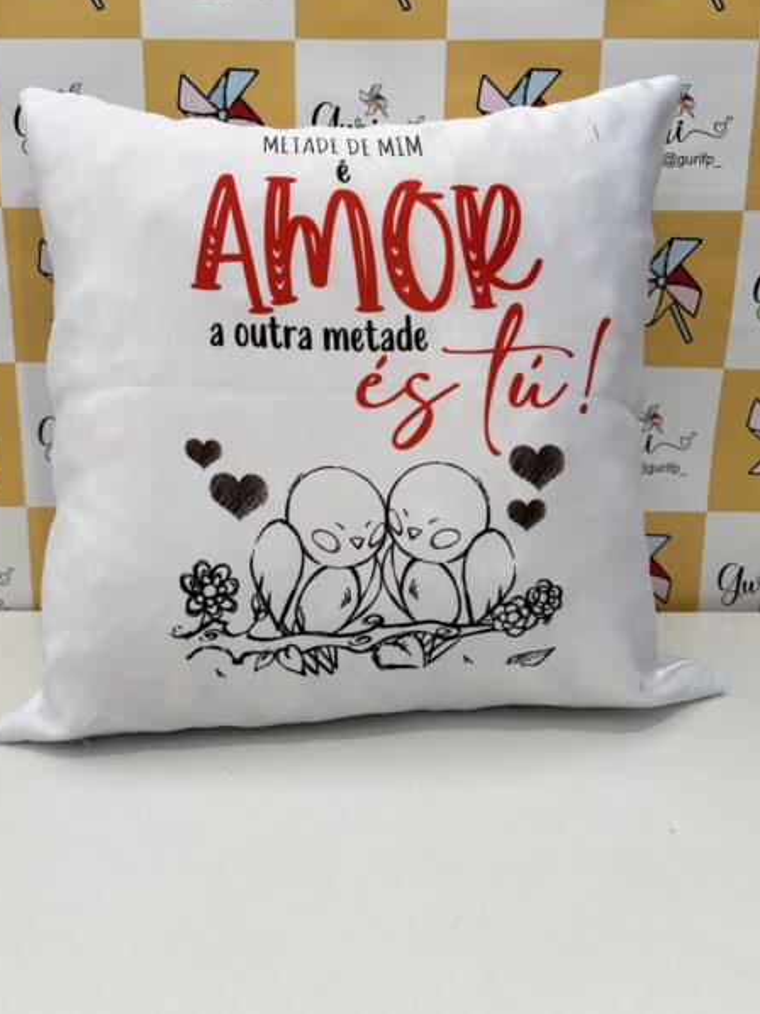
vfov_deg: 61.5
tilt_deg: -12.3
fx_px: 850
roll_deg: -0.4
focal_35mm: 29
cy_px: 450
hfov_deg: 48.1
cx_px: 344
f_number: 1.6
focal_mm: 5.96
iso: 80
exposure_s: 1/50
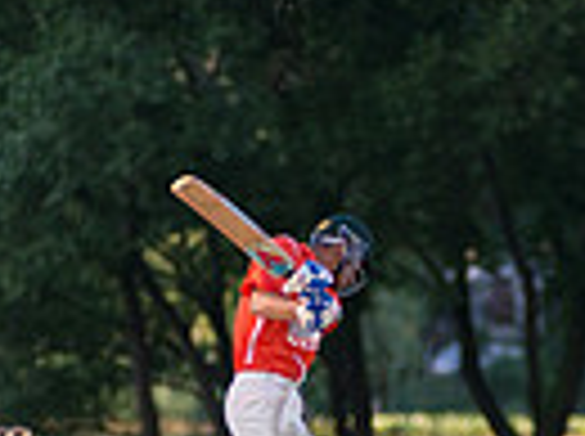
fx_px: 12314
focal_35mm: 730
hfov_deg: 2.7
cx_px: 288
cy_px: 447
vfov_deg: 2.0
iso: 400
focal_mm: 170
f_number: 2.8
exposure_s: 1/1600
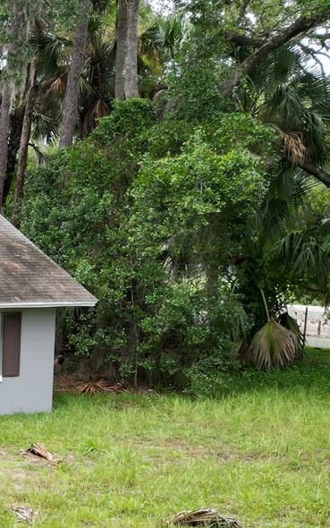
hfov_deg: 15.6
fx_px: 992
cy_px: 380
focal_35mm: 69
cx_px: -300
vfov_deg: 29.4
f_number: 1.7
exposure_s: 1/1000
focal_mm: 6.72
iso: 200
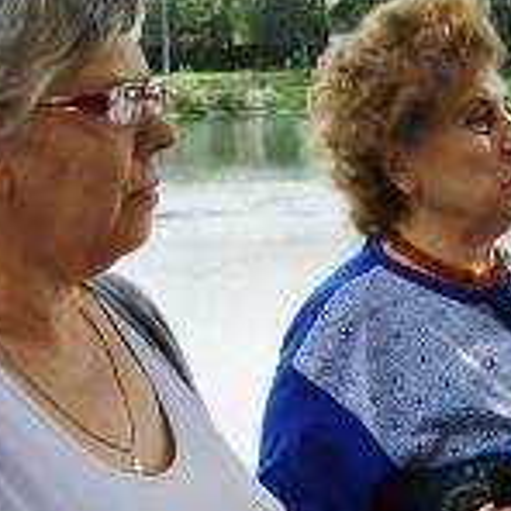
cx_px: 387
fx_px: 1420
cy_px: 309
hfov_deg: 20.2
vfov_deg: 20.4
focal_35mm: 85
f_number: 5.6
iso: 100
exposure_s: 1/125
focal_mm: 22
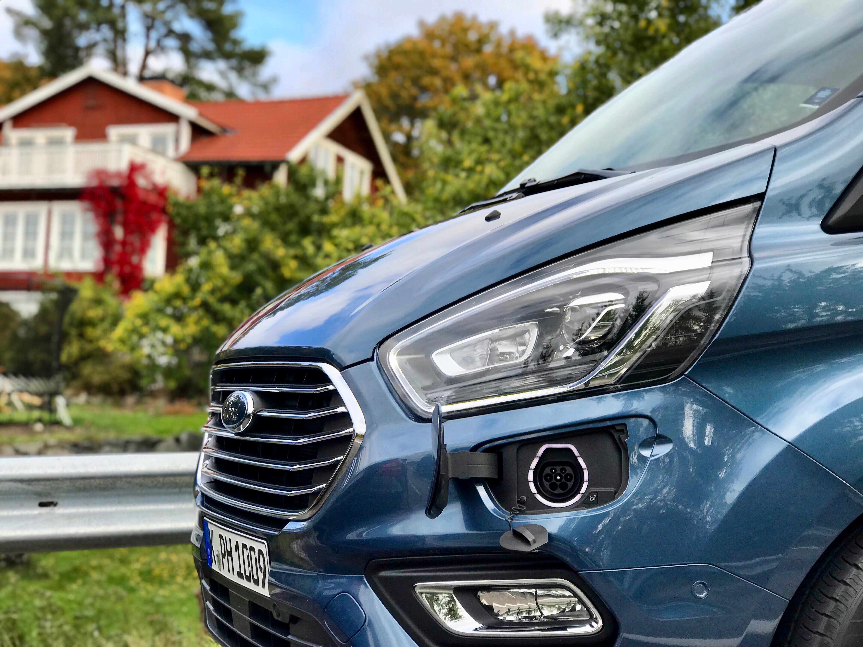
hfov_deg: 33.8
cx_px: 432
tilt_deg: +4.9
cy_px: 324
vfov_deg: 25.7
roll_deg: -2.0
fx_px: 1421
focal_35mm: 57
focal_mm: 6.6
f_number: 2.8
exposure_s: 1/183
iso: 20
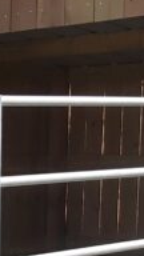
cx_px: -149
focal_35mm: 151
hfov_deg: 7.7
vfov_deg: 13.8
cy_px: 311
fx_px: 1025
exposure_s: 1/1593
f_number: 1.7
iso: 64
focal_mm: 3.92
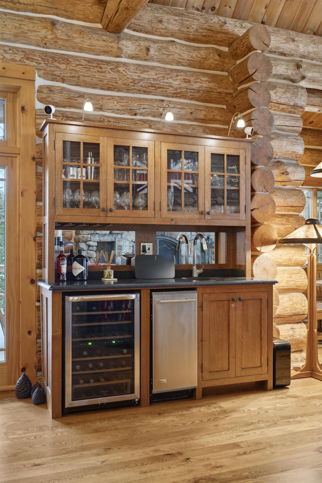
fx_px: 470
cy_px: 242
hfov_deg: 37.9
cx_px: 161
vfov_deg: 54.4
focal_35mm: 35
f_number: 4
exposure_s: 1/5
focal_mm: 35
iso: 250
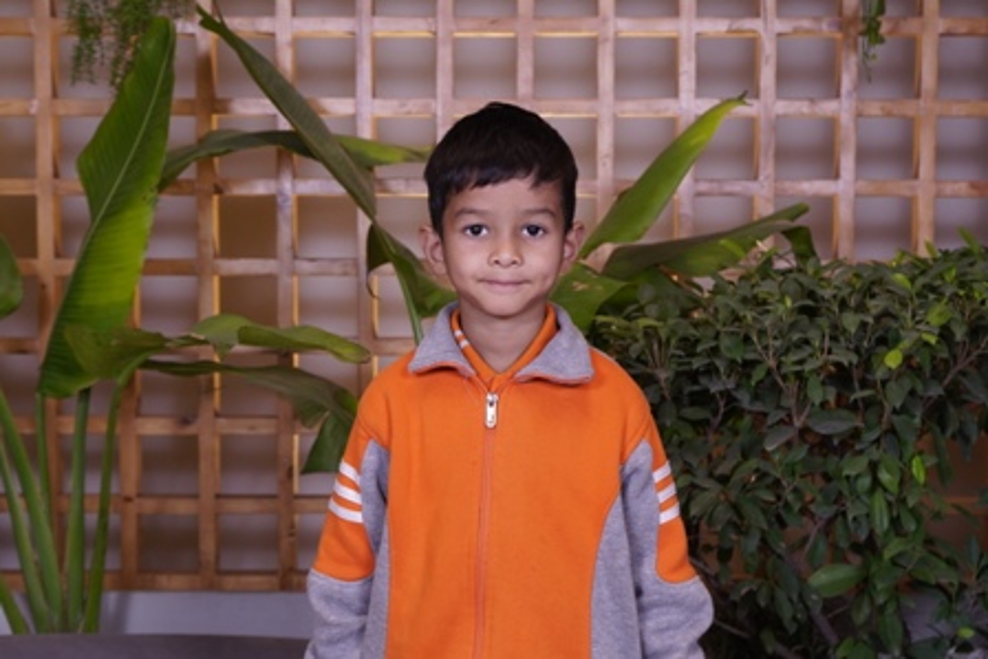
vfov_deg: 22.6
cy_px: 330
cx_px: 494
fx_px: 1647
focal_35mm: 60
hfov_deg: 33.4
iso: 400
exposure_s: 1/125
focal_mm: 40
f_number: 4.5
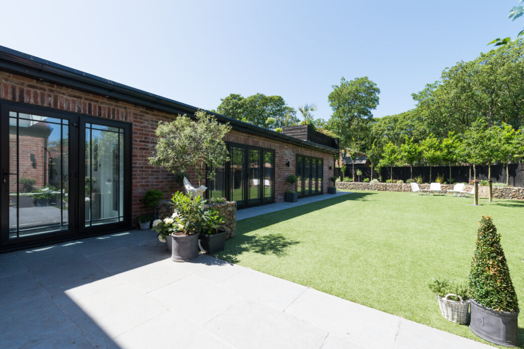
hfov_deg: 100.4
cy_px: 174
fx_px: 218
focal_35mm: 15
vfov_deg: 77.4
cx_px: 262
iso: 100
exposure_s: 1/160
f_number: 9
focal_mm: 15
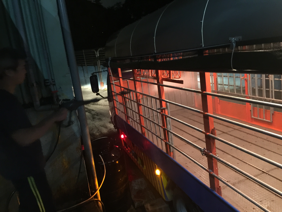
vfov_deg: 48.2
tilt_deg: -13.5
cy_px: 106
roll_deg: +5.9
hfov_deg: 61.7
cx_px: 141
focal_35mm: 29
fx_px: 236
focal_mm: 4.15
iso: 160
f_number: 2.2
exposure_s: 1/4
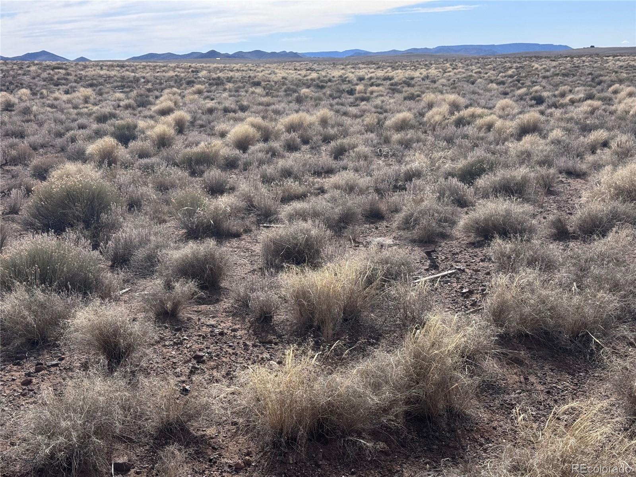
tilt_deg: -11.7
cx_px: 318
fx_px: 882
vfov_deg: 30.3
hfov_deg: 39.7
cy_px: 238
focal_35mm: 48
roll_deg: +0.6
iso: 64
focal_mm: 6.76
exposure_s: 1/7092
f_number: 1.78
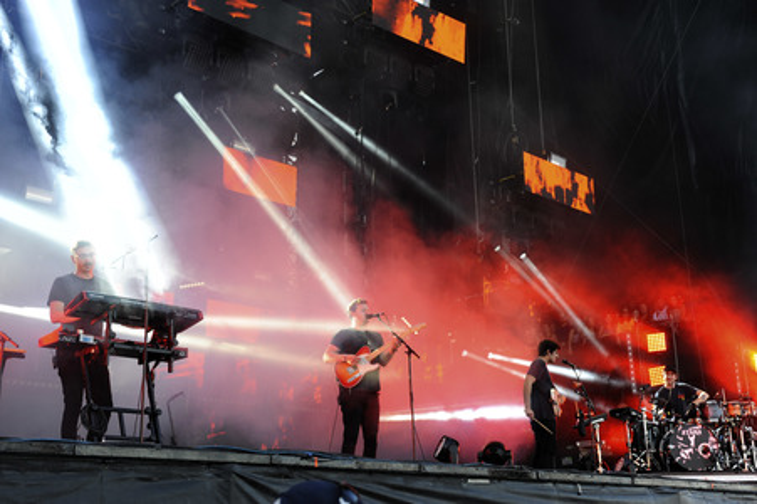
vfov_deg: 27.0
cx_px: 378
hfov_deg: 39.6
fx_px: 1051
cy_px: 252
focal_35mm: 50
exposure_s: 1/500
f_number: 3.5
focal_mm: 50
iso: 1000
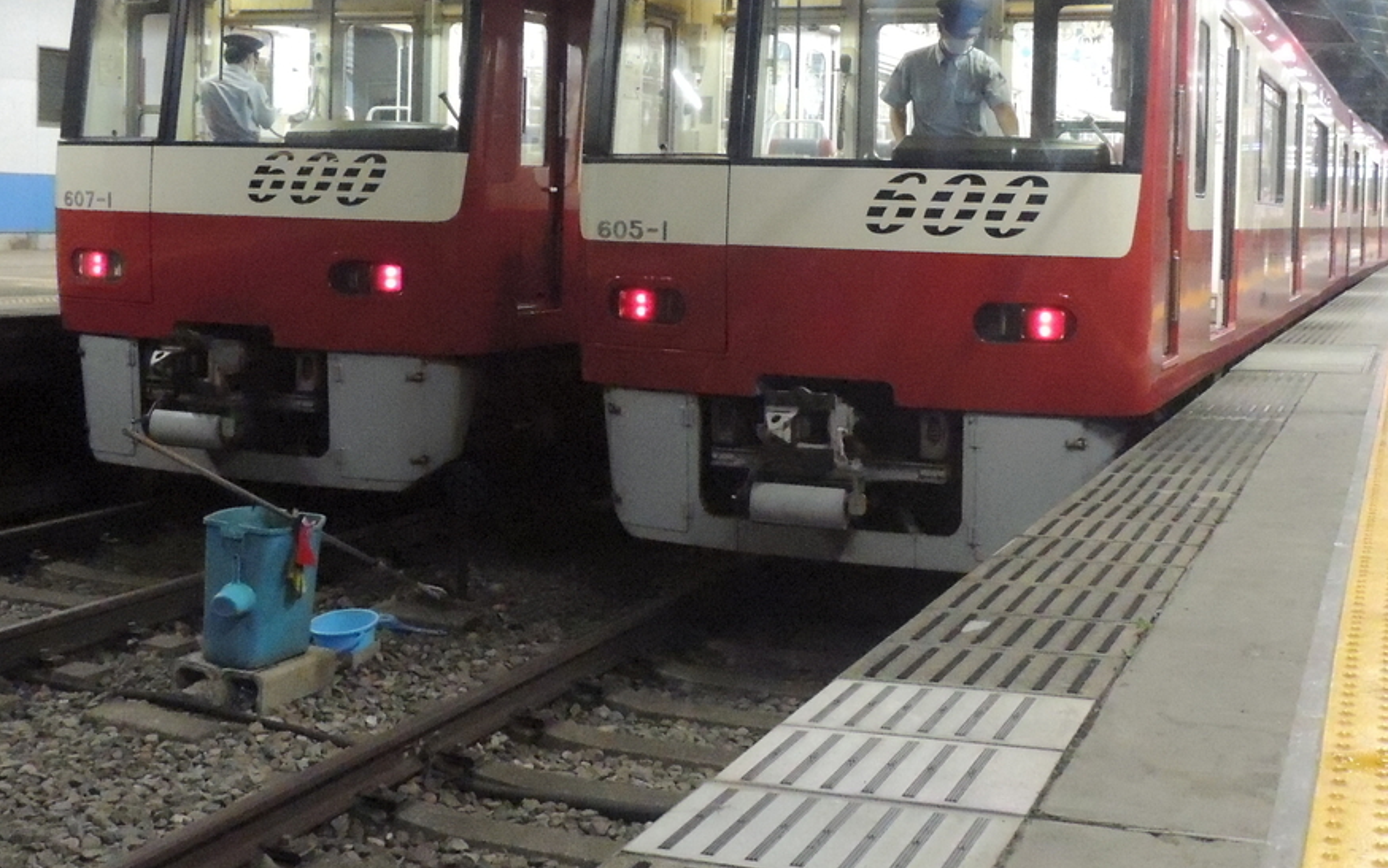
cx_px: 718
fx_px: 1816
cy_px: 267
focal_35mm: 48
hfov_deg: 41.8
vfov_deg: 26.7
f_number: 3.2
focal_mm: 5.8
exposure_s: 1/80
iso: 3200
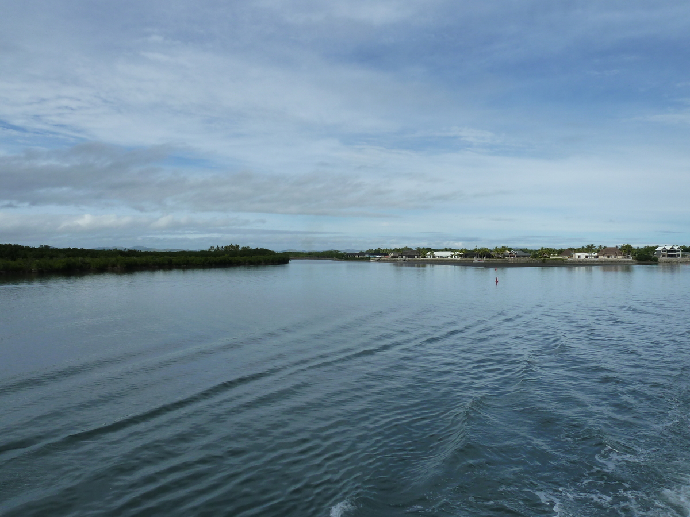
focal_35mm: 25
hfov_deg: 69.4
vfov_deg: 54.9
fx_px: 498
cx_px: 345
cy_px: 258
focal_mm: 4.1
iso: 125
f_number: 5.6
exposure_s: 1/500
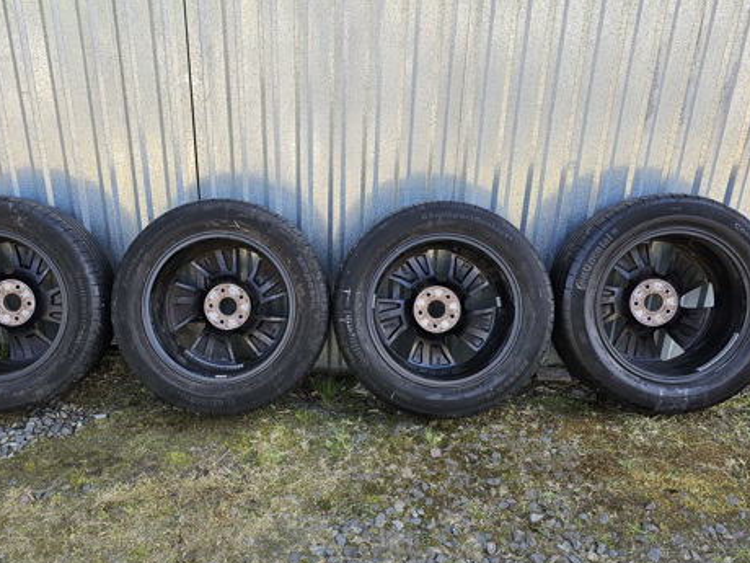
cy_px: 310
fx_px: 693
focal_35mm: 32
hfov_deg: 56.6
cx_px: 321
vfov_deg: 44.1
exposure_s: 1/180
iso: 32
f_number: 1.7
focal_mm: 6.3
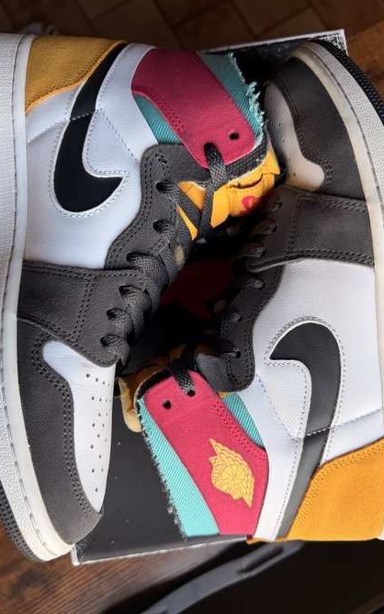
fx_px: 435
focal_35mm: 26
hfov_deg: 47.6
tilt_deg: -85.5
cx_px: 202
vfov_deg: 70.4
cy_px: 311
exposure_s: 1/121
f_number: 1.78
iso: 80
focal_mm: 6.76
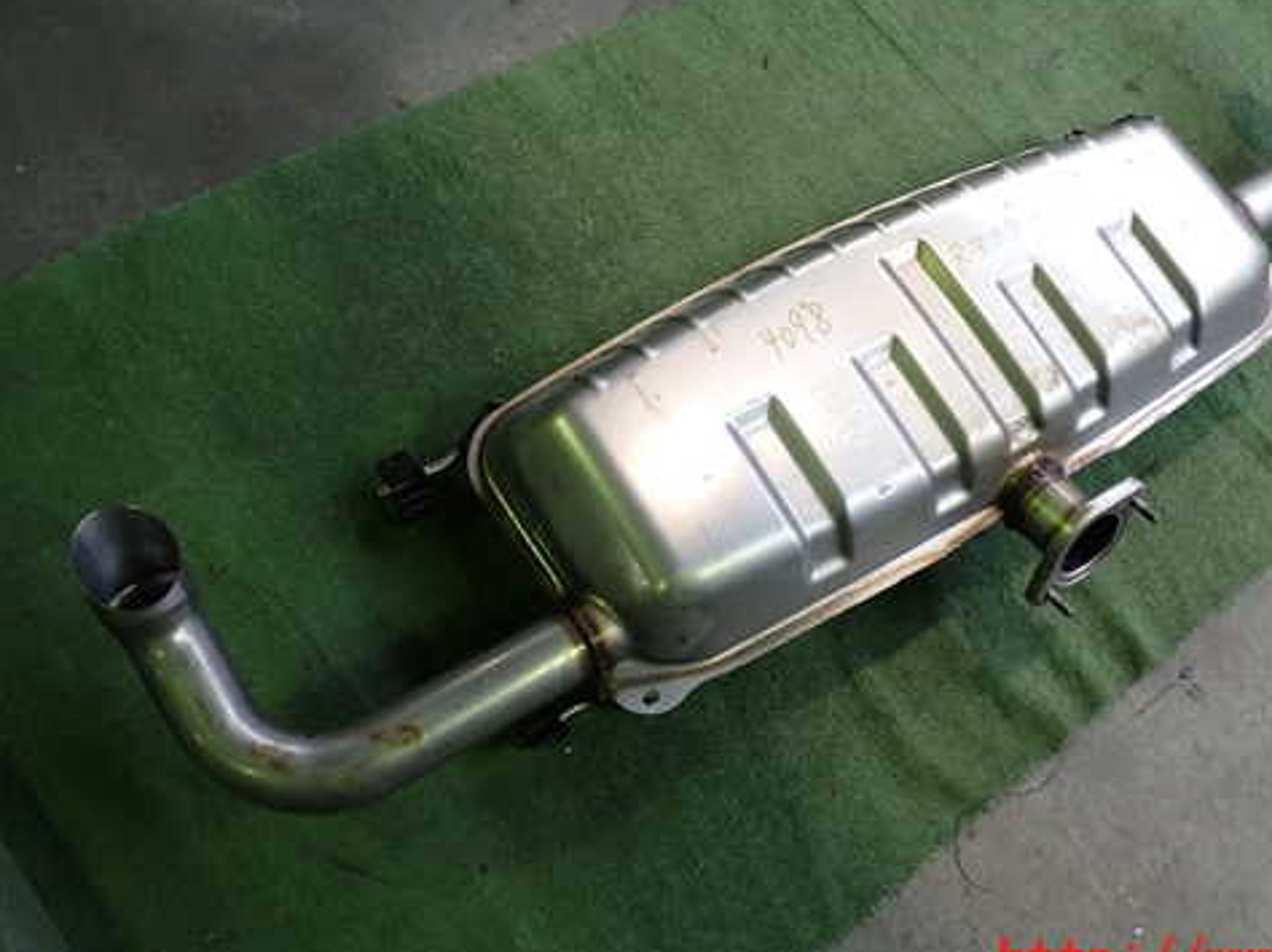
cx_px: 800
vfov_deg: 37.6
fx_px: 1396
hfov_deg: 48.5
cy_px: 394
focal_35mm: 38
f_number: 2.3
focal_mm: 5.4
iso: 200
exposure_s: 1/40
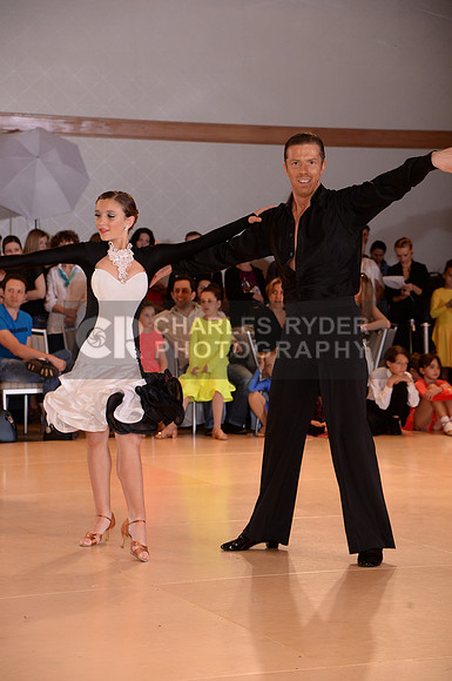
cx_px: 226
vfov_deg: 22.2
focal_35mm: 92
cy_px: 340
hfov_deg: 14.8
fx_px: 1738
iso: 1250
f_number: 5.6
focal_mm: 92
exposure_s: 1/250
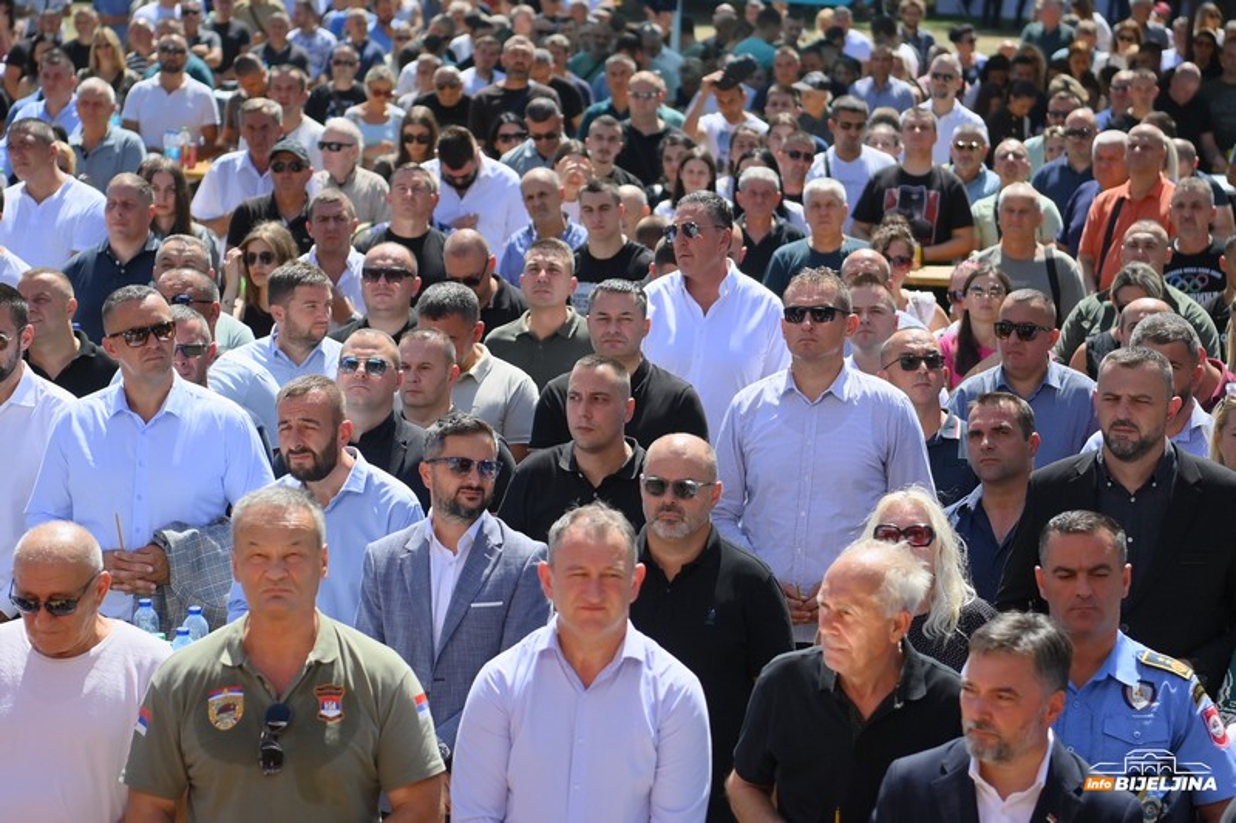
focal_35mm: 105
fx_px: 3604
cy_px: 412
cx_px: 618
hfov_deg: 19.5
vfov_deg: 13.0
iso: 250
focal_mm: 70
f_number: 2.8
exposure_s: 1/3200
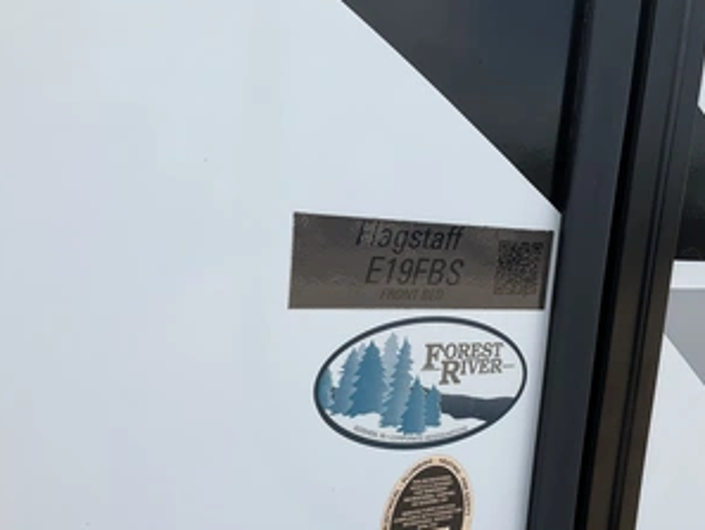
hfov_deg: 47.3
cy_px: 328
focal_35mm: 39
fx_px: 795
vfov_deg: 36.7
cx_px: 451
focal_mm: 3
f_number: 1.8
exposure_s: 1/1412
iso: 25
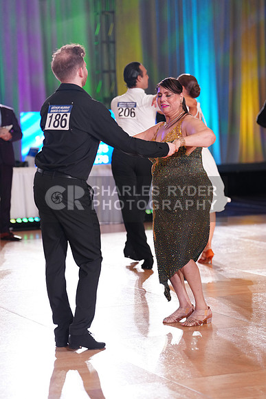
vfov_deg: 18.6
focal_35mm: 110
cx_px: 133
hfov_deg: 12.5
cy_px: 200
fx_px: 1218
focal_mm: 110
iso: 2000
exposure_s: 1/640
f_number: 2.8
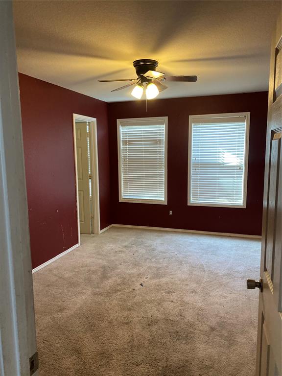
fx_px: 282
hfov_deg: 53.1
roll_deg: +1.3
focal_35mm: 26
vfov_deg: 67.3
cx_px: 141
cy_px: 188
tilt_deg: -8.0
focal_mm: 4.25
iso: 200
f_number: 1.8
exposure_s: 1/60
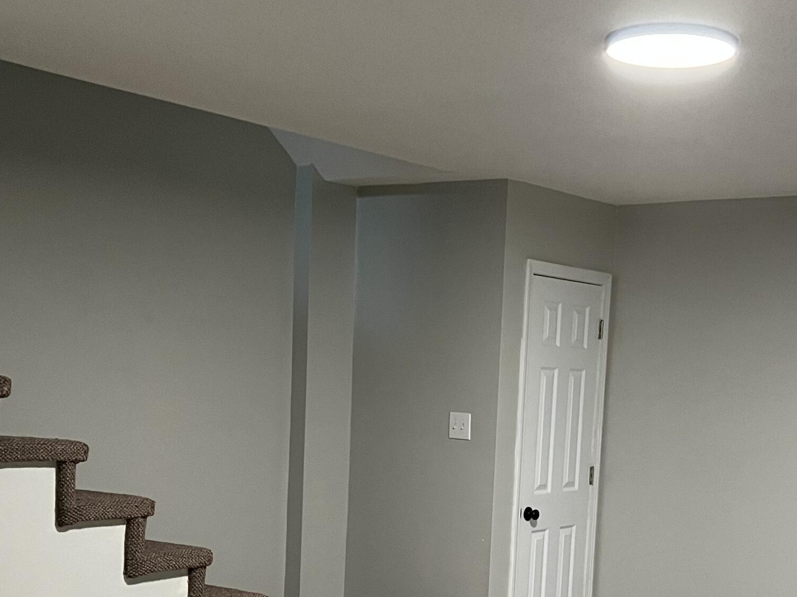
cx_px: 537
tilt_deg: -5.3
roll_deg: -2.5
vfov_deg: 27.6
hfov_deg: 36.4
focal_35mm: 52
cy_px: 465
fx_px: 1197
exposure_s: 1/60
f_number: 1.5
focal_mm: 5.7
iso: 400
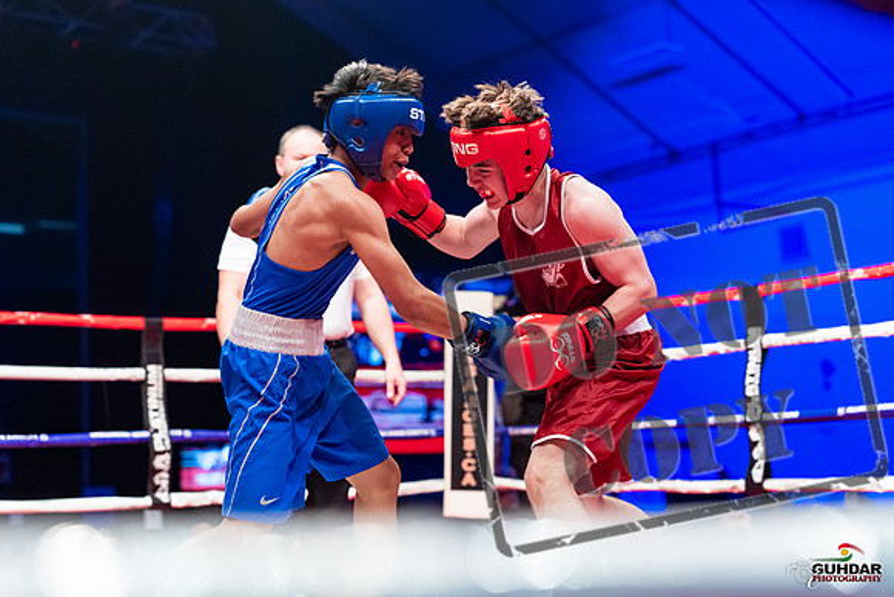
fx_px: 1465
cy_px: 298
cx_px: 447
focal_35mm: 59
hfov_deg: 33.9
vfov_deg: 23.0
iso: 3200
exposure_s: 1/1000
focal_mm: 59
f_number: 2.5
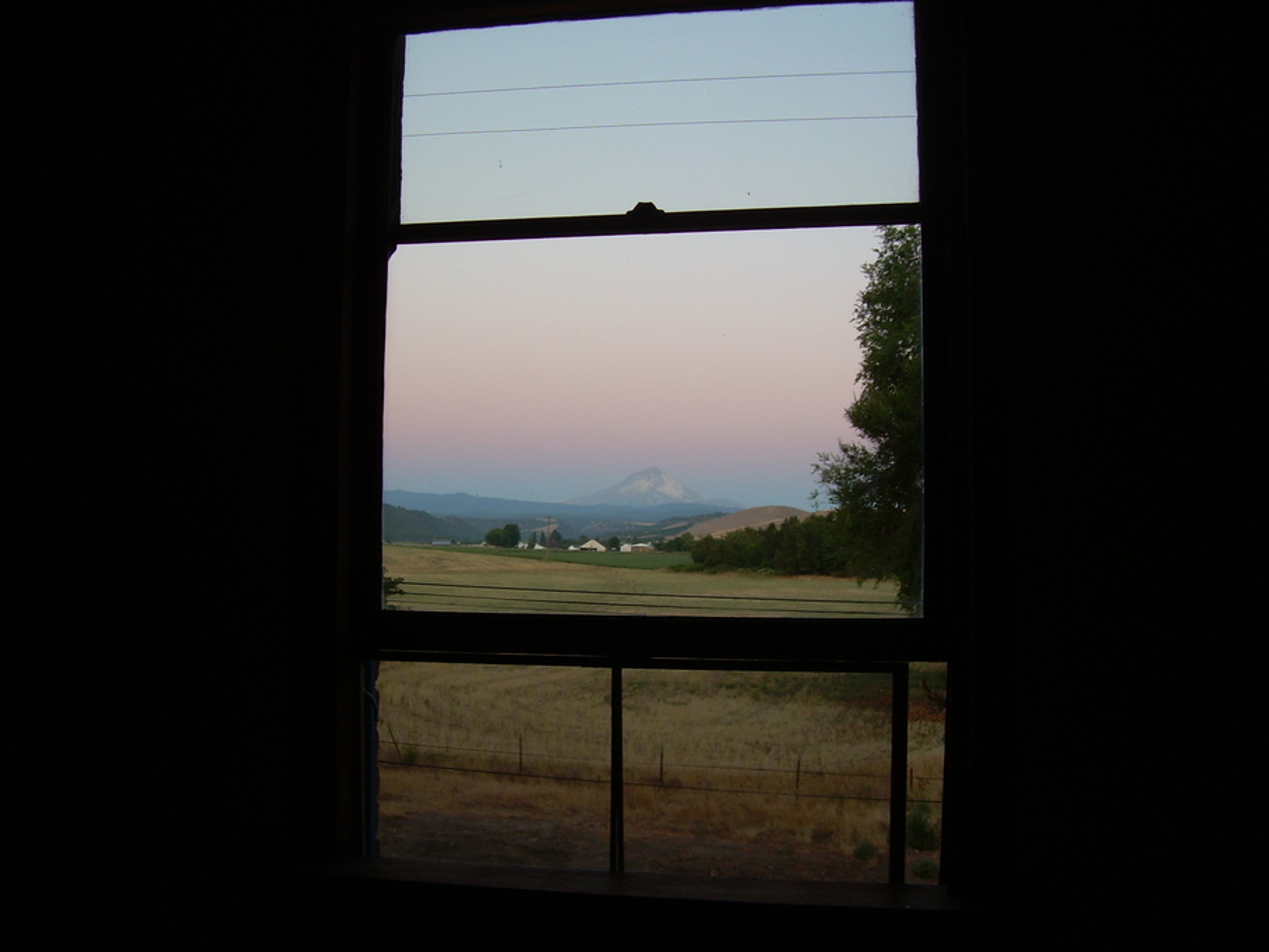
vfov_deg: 37.7
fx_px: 1393
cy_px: 476
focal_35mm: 38
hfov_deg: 49.0
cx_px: 634
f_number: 2.8
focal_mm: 6.3
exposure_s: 1/23.2
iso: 50
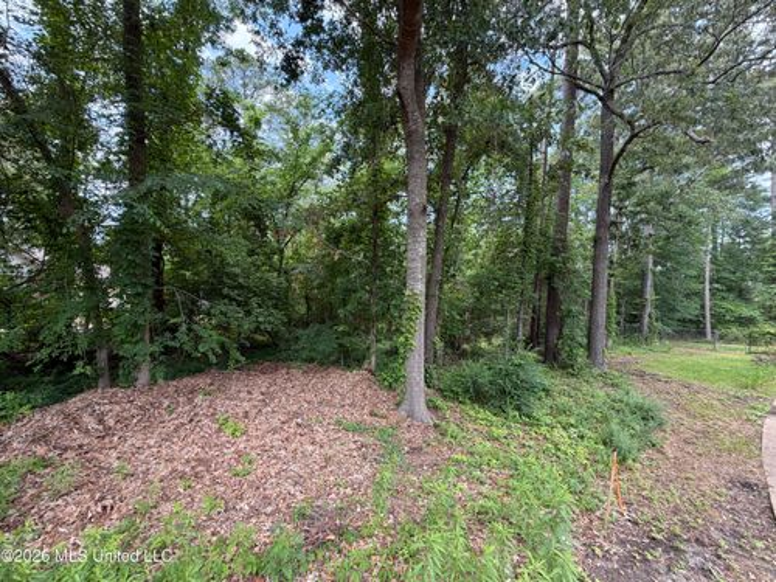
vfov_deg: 85.7
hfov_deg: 102.1
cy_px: 291
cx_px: 388
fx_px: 314
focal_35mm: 14
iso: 50
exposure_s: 1/171
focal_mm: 2.22
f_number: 2.2
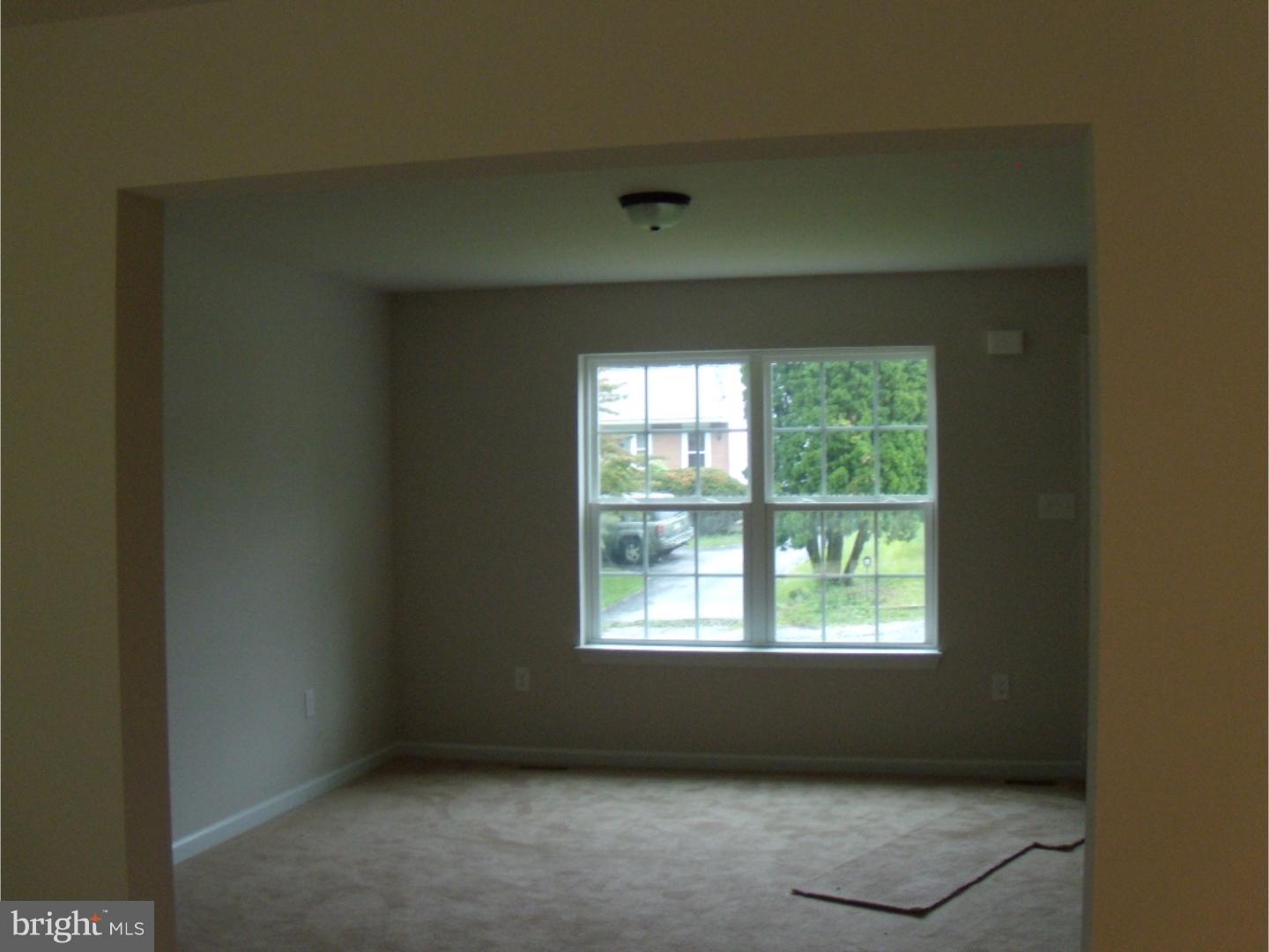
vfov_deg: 39.7
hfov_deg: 51.4
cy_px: 476
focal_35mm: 36
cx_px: 634
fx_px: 1320
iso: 250
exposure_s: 1/60
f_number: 3.6
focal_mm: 6.4
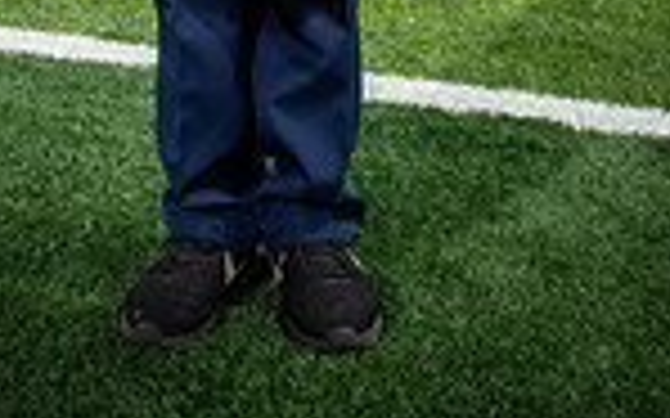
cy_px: -562
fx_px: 1971
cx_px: 243
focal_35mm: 108
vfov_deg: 10.5
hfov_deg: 19.2
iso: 125
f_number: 7.1
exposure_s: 1/400
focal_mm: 35
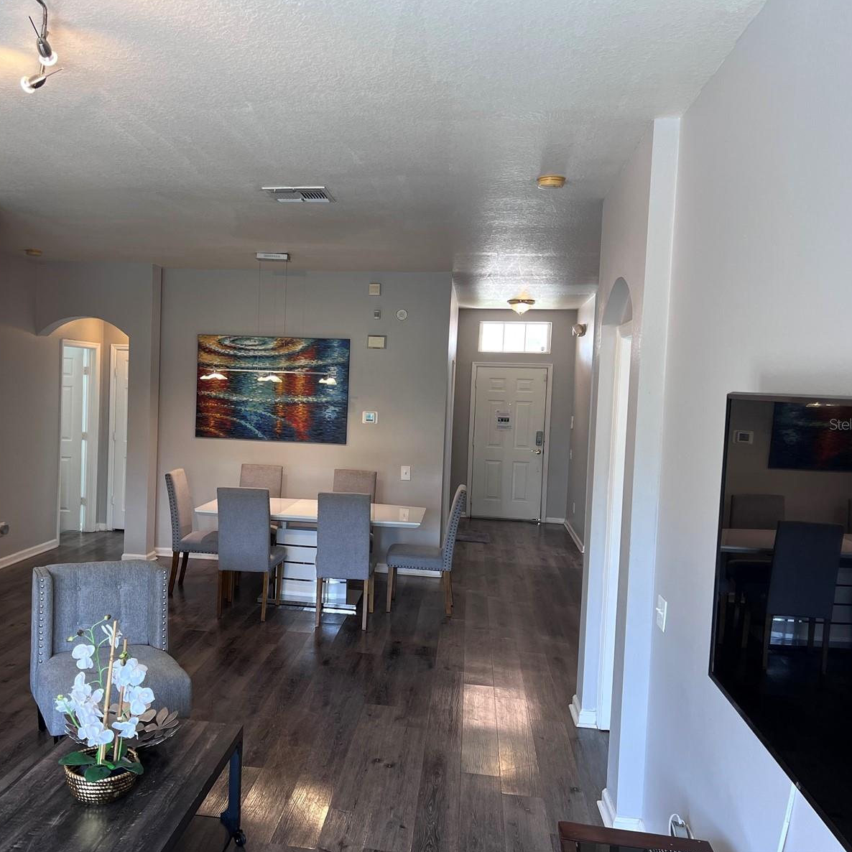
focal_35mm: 31
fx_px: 863
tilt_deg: -2.9
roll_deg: -2.7
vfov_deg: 52.5
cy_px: 424
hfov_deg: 52.0
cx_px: 323
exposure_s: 1/120
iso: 100
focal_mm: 5.7
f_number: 1.5
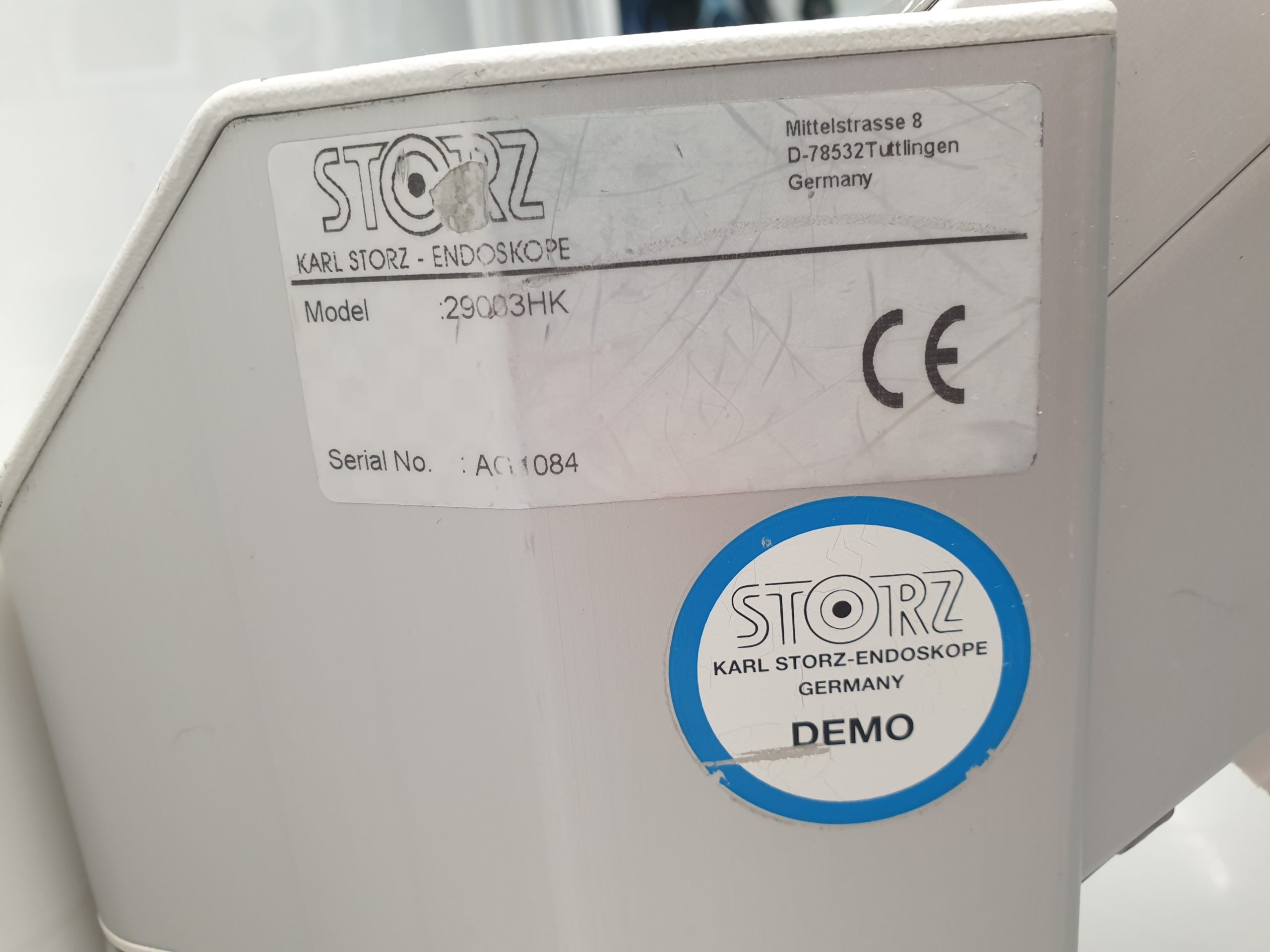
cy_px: 476
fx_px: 954
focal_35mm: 26
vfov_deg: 53.1
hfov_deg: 67.3
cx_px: 635
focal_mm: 4.3
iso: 125
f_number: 2.4
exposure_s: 1/50
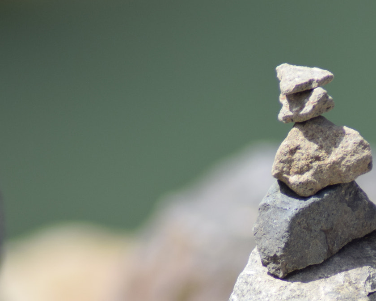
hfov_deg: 2.3
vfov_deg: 1.8
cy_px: 291
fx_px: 9538
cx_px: 326
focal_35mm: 857
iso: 400
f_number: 5
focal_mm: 250
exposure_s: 1/1600
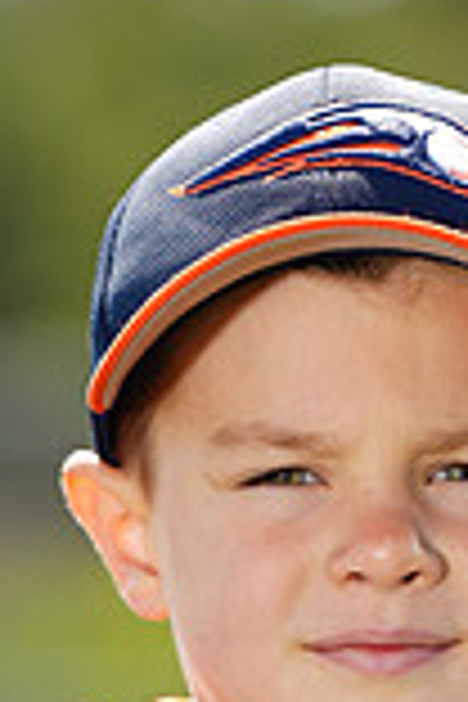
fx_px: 14526
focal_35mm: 745
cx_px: 308
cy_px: 914
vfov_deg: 2.8
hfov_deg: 1.8
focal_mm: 200
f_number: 4
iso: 50
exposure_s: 1/250
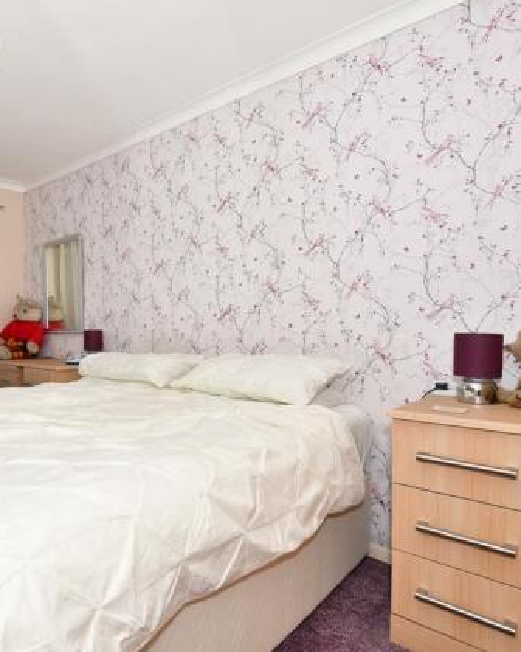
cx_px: 118
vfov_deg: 75.0
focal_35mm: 22
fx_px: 424
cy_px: 321
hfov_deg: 59.1
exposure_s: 1/125
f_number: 5.6
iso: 200
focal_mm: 10
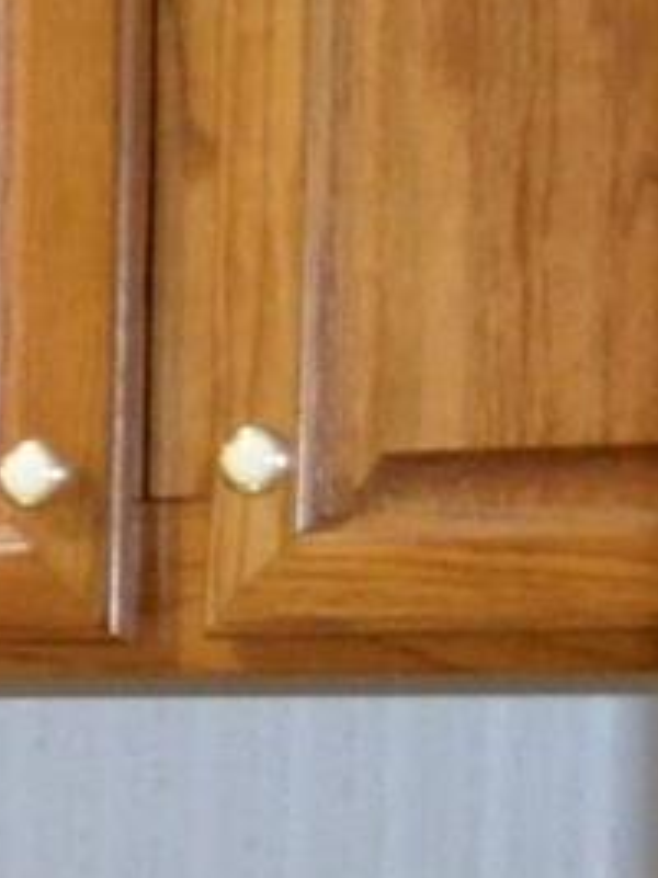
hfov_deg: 5.3
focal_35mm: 221
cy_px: 1264
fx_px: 5606
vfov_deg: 8.8
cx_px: -2579
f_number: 3.8
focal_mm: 20
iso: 2200
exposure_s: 1/60
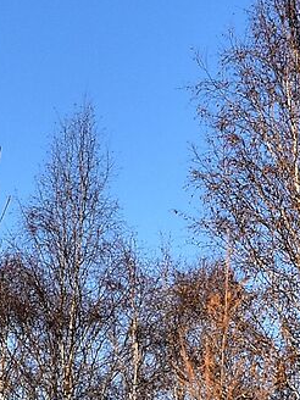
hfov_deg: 7.0
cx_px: 157
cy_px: 210
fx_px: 2438
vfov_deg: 9.4
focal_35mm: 211
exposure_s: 1/400
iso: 400
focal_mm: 20
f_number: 11
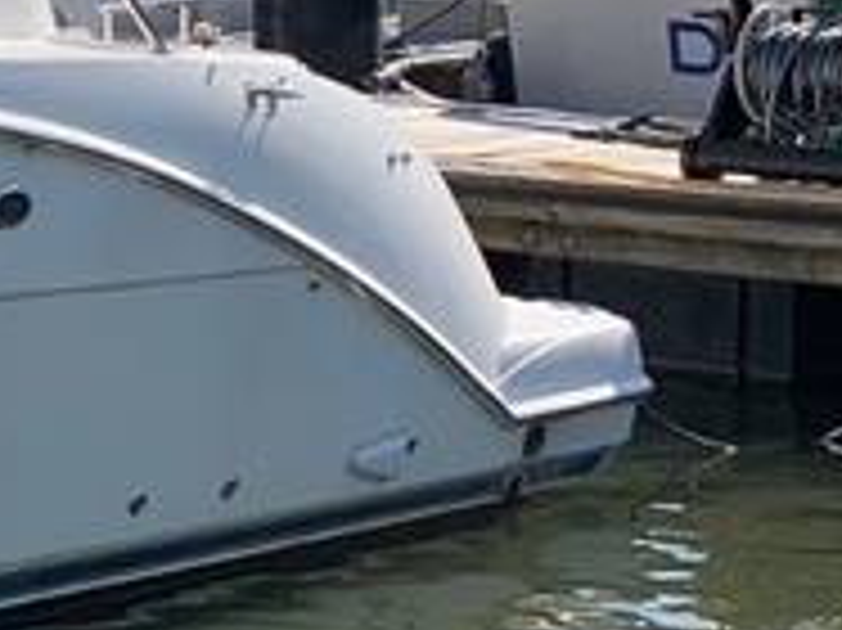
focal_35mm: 150
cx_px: -1009
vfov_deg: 9.7
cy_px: -180
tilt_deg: +0.6
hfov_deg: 11.4
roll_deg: +0.8
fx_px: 3646
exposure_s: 1/2421
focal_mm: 4.25
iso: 25
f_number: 1.8
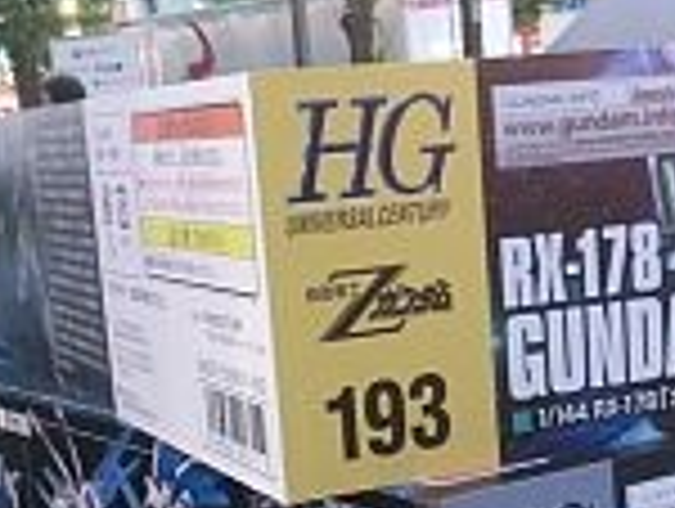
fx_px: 1641
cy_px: 454
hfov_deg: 23.2
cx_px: 378
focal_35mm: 84
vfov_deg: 17.4
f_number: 3
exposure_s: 1/15
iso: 800
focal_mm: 5
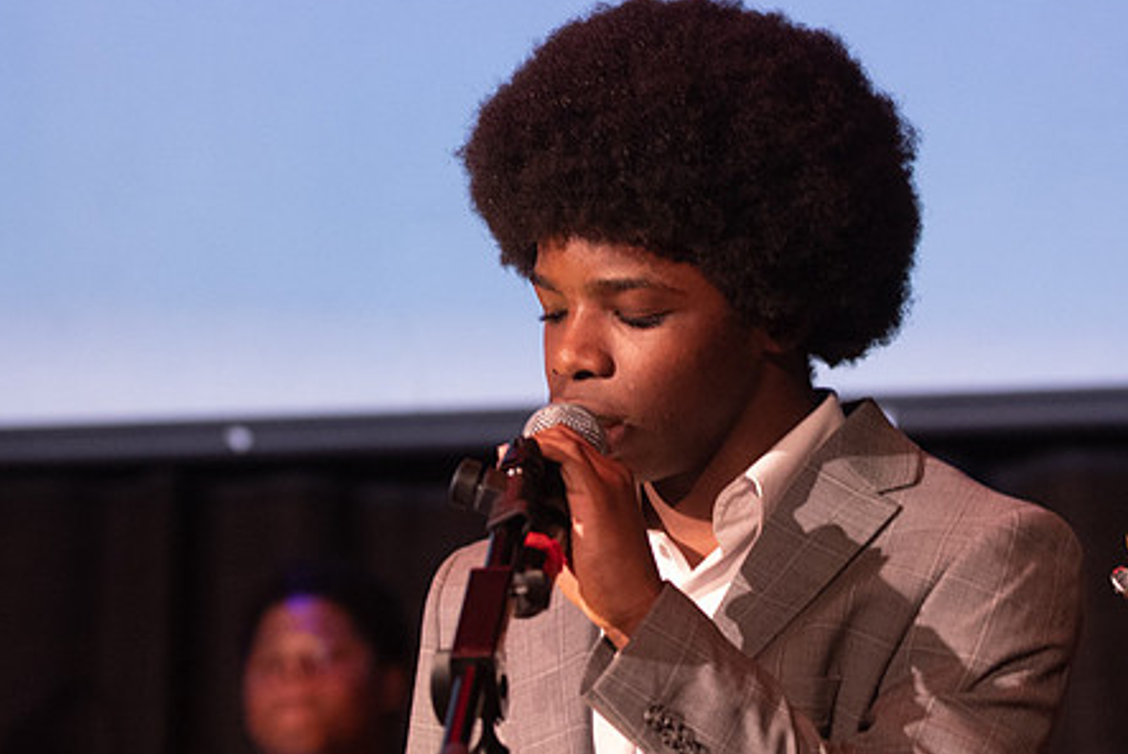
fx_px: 5769
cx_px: 675
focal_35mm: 184
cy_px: 473
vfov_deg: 7.5
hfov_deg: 11.2
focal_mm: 78
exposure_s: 1/125
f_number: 2.8
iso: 3200
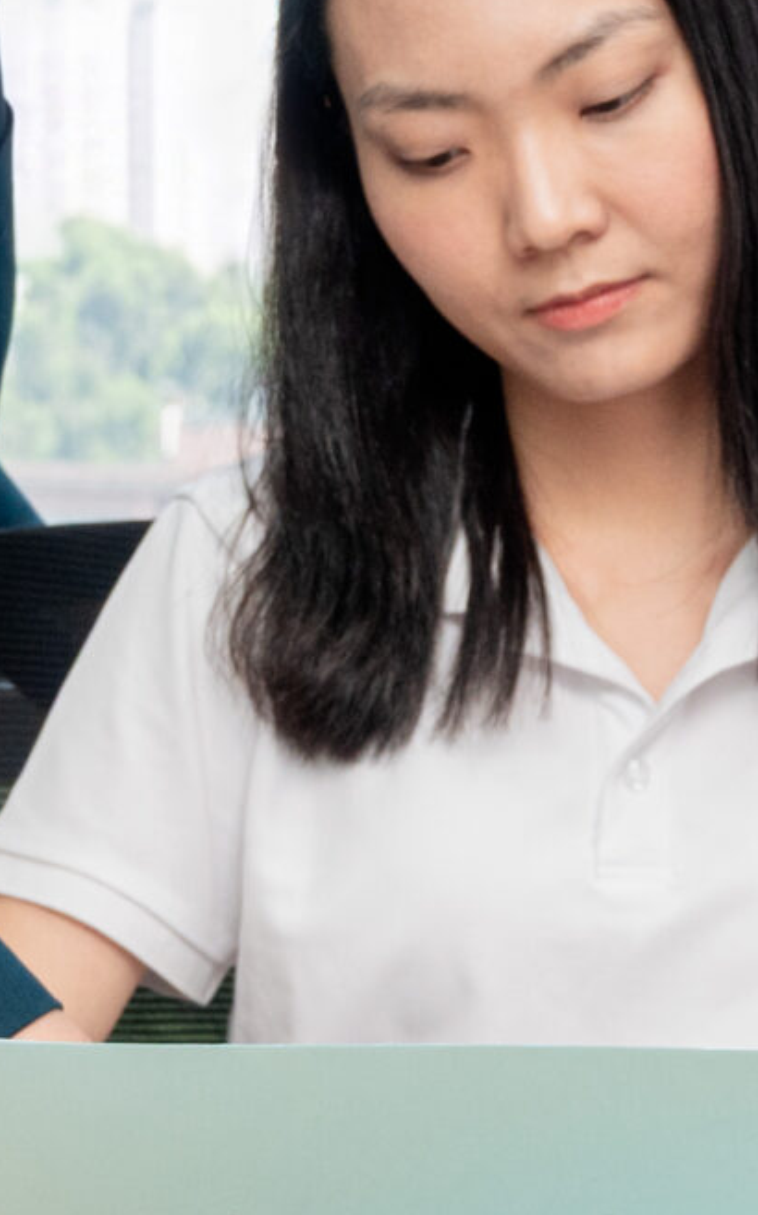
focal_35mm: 137
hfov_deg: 9.5
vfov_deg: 15.3
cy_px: 648
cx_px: 730
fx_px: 4533
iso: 1250
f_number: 6.3
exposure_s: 1/125
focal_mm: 34.5
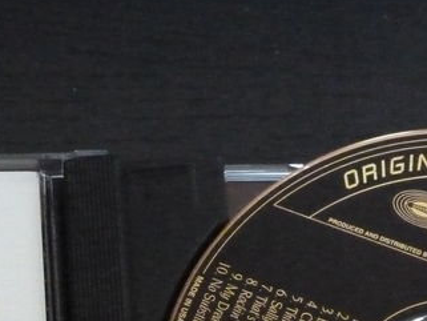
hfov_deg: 14.4
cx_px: 126
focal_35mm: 137
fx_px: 1691
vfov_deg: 10.5
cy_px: 470
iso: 1600
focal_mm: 7.3
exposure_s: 1/15
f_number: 3.7
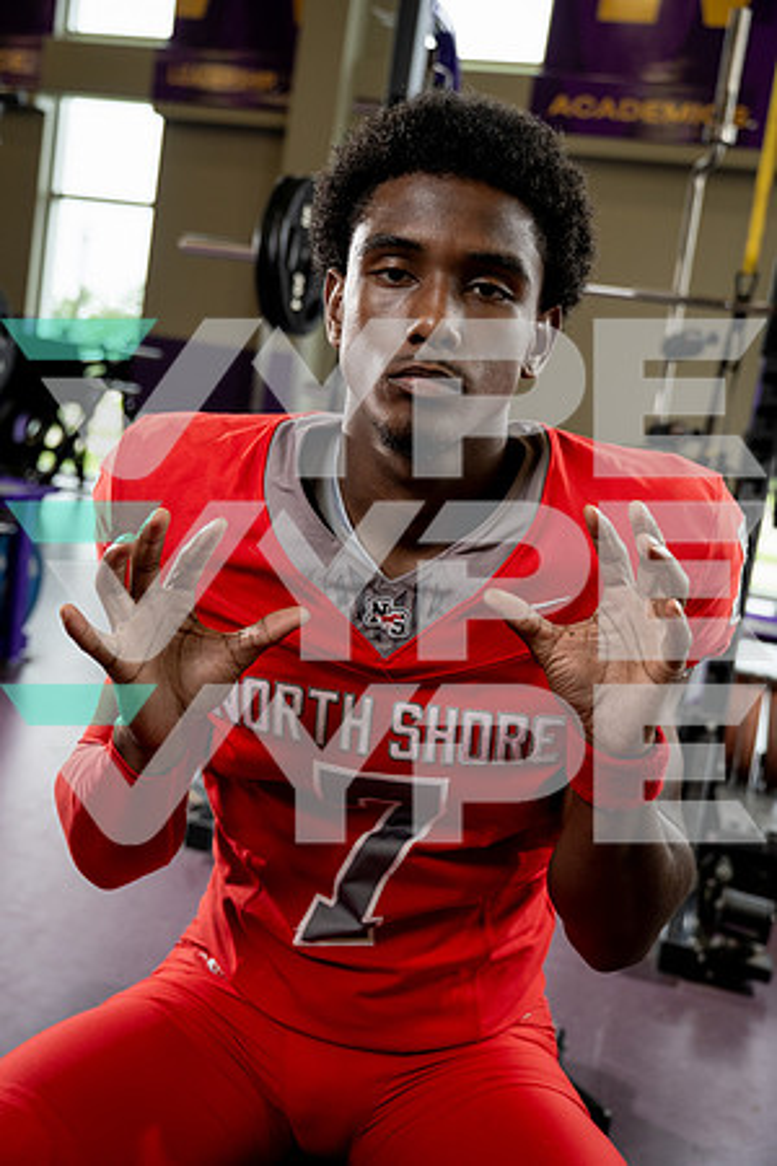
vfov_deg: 54.4
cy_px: 583
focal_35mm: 35
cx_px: 388
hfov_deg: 37.9
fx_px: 1133
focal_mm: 35
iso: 640
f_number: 4
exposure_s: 1/250
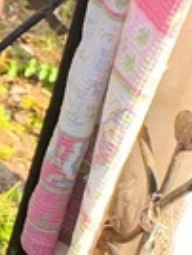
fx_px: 1098
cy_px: 173
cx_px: -535
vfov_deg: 13.2
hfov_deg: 7.5
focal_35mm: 149
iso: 50
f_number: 1.7
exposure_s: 1/234
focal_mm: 4.71
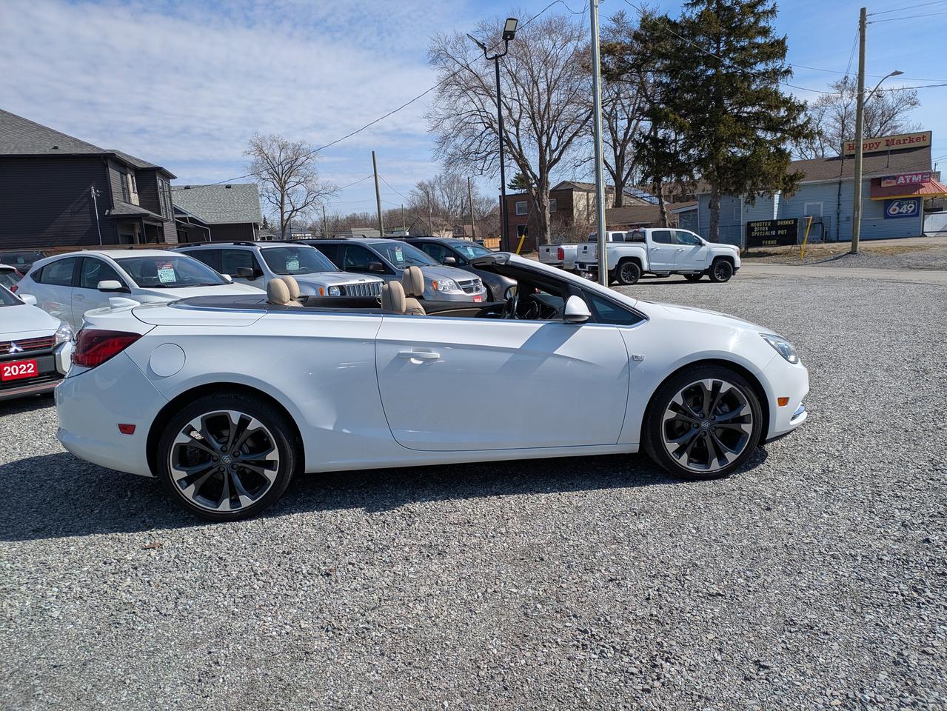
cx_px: 474
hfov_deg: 69.4
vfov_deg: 54.9
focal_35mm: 25
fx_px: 684
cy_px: 356
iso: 47
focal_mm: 5.43
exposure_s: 1/3559
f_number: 1.89
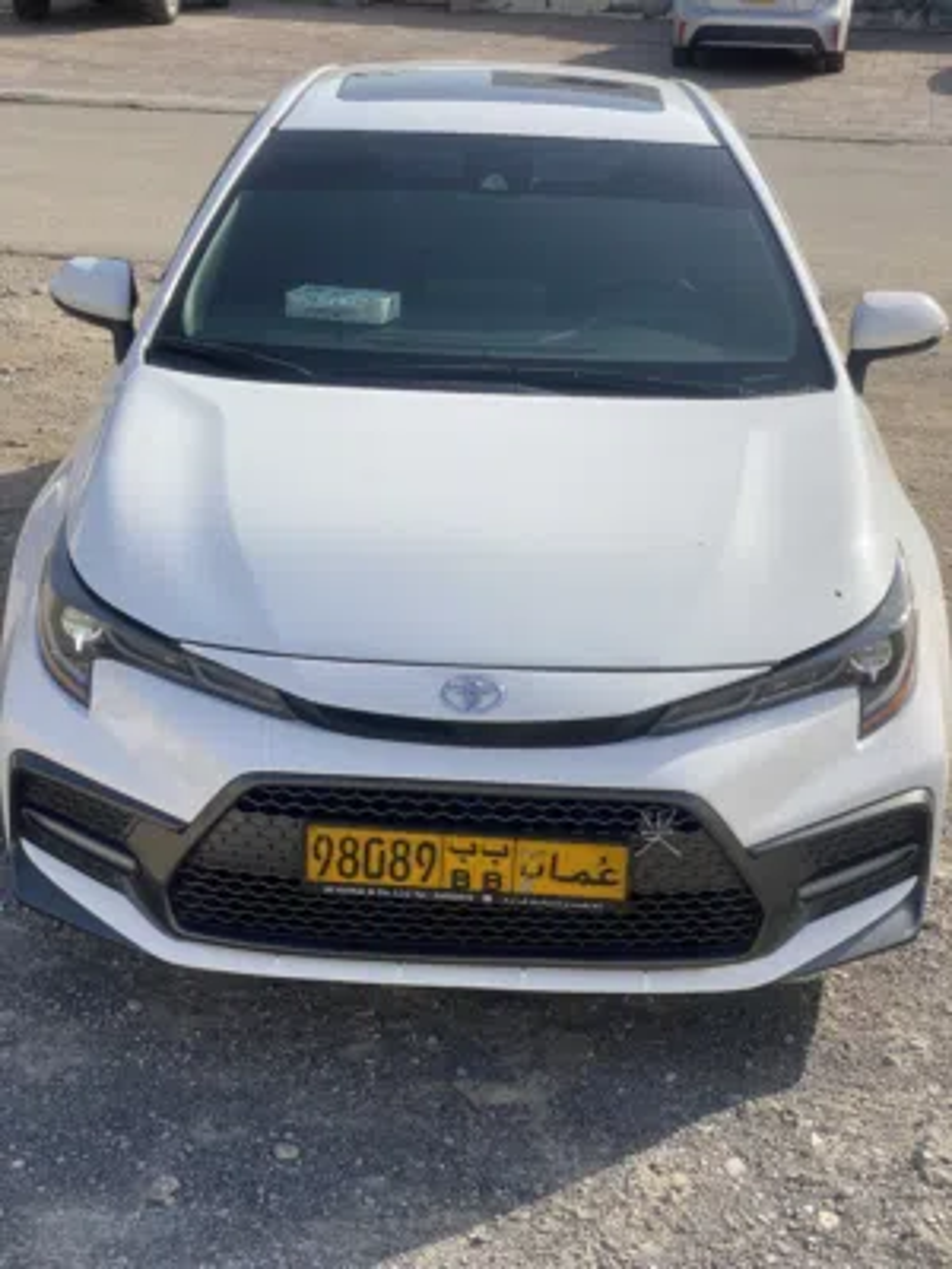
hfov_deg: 28.0
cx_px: 476
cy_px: 634
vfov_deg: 36.8
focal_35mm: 52
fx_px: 1907
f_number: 2
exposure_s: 1/1653
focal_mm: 6
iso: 20
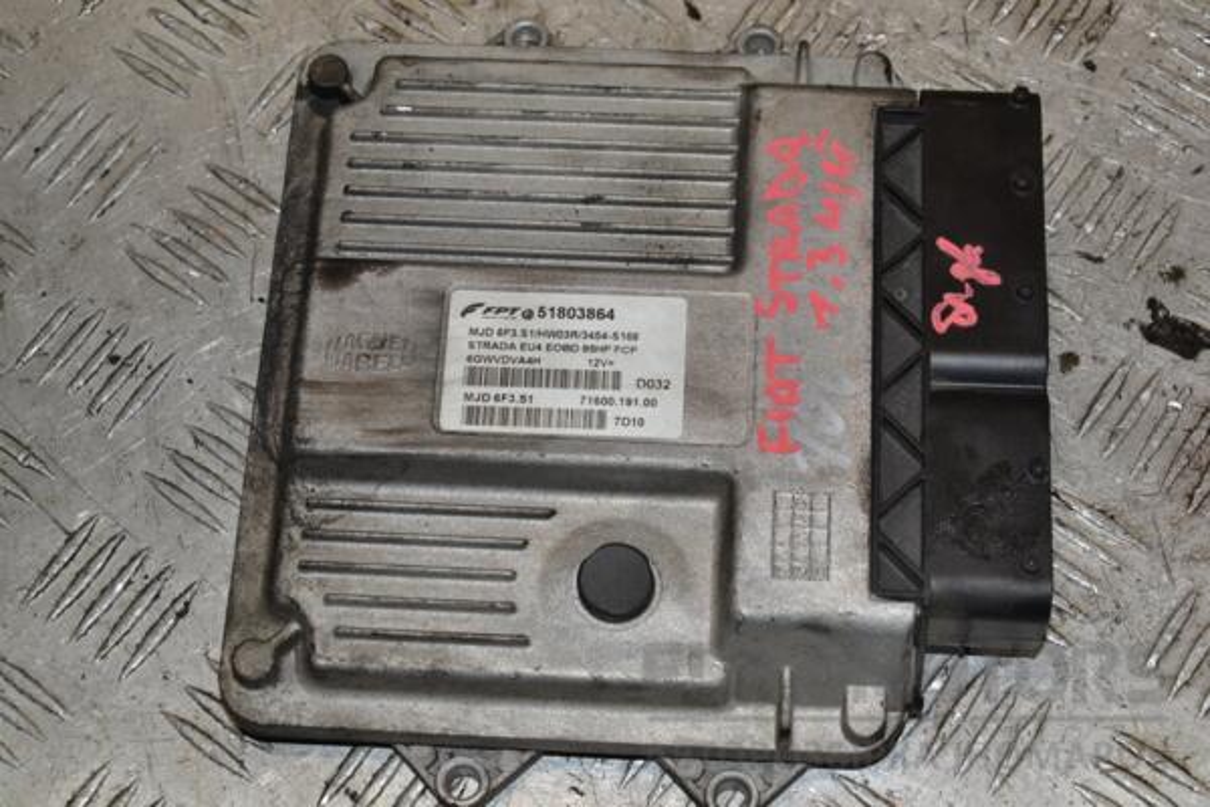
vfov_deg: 20.2
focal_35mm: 68
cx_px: 605
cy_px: 404
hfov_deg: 29.9
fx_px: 2269
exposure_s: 1/200
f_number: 8
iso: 800
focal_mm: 45
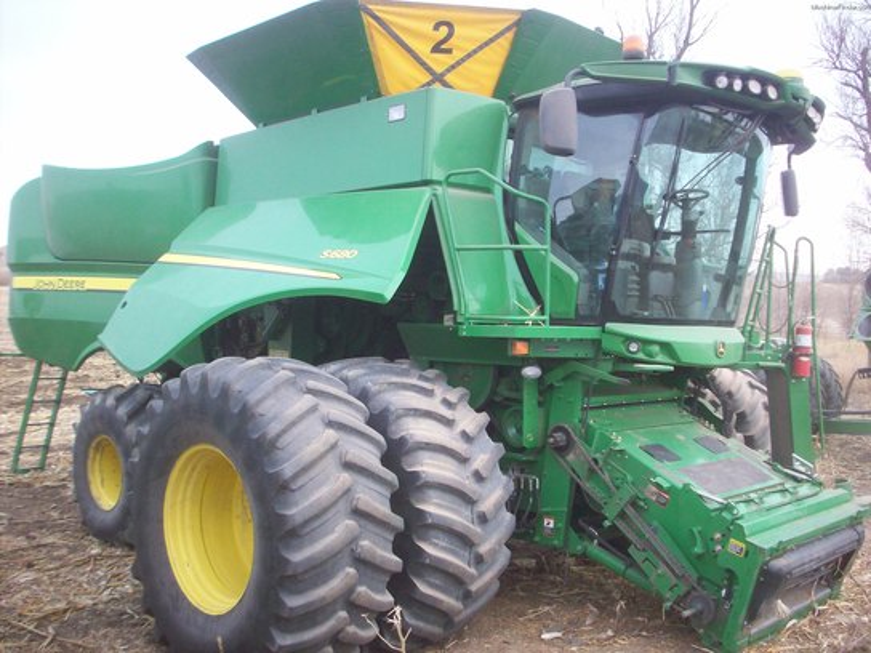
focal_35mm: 37
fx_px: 931
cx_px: 436
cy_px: 326
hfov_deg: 50.1
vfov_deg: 38.7
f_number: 2.8
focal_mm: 6.2
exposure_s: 1/128
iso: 128
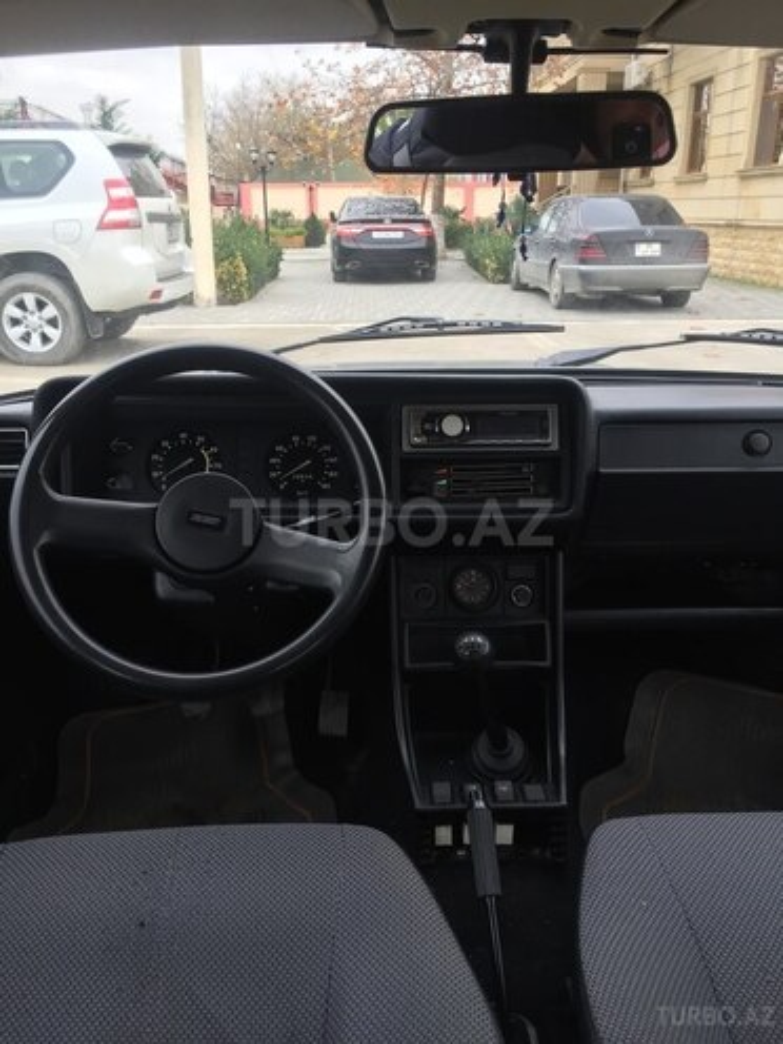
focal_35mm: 29
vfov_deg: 61.7
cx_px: 392
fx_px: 875
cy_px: 522
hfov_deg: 48.2
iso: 50
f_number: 2.2
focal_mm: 4.15
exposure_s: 1/100
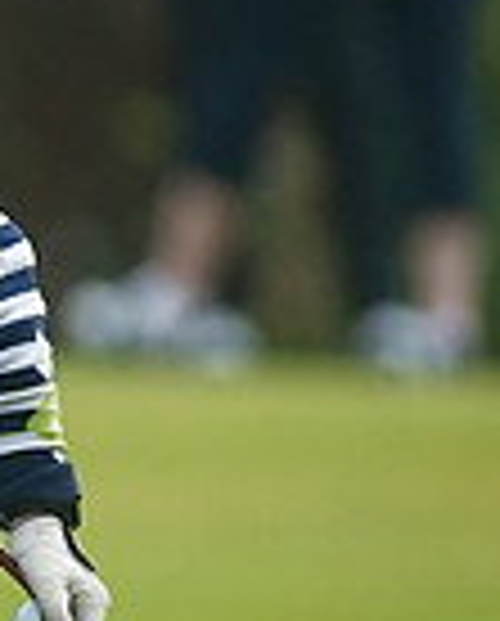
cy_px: 43
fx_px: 43418
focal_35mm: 2355
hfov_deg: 0.7
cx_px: -788
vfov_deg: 0.8
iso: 800
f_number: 5.6
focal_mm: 600
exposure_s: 1/1250
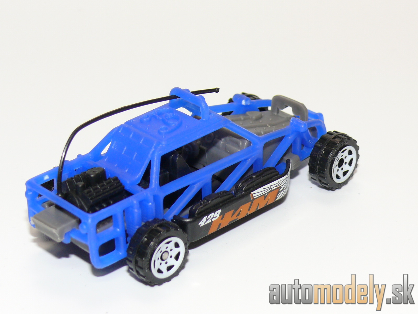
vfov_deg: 14.5
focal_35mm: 102
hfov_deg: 19.3
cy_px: 157
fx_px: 1232
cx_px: 209
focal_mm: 13.3
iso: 100
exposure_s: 1/30
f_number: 4
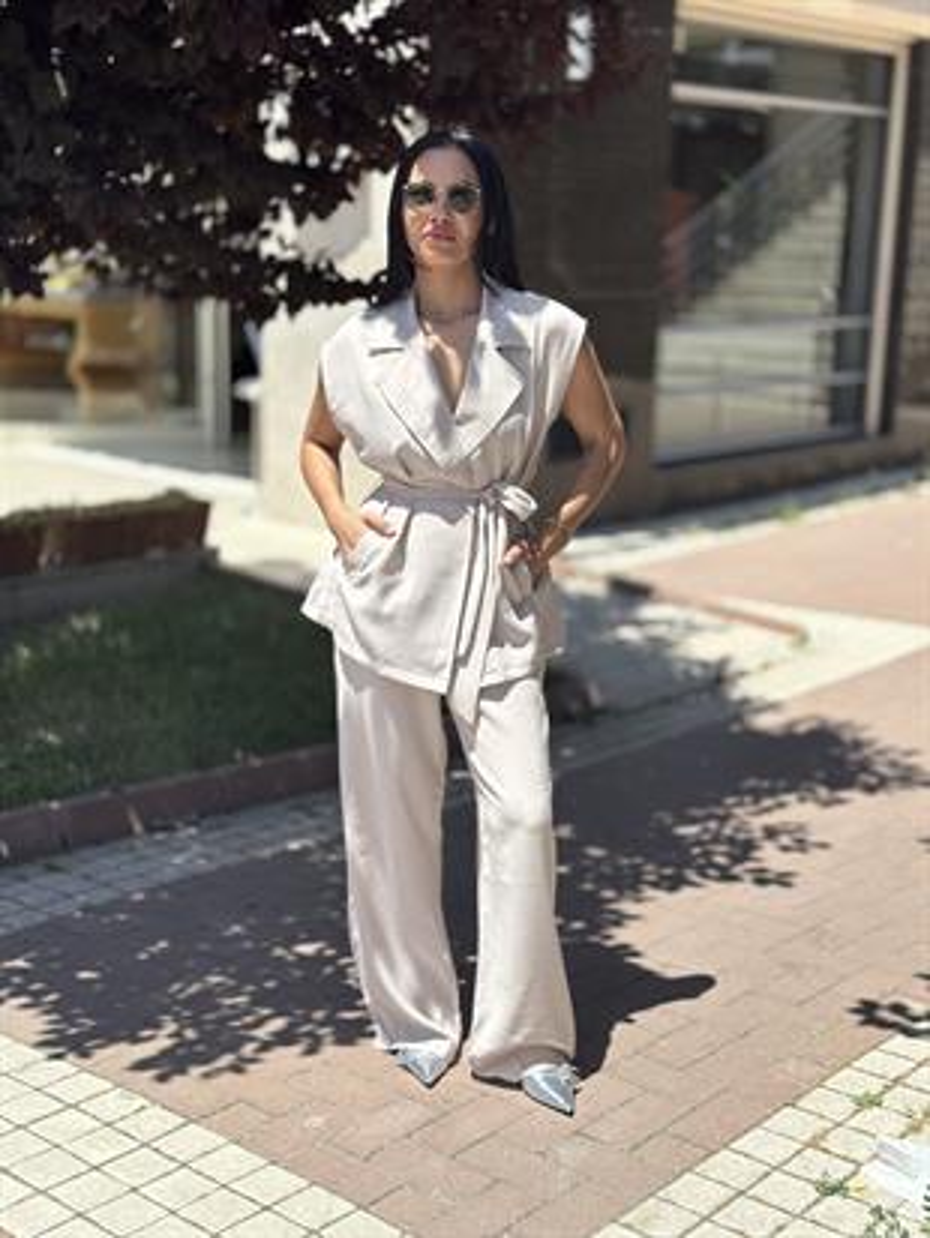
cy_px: 619
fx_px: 1719
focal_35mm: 48
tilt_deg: -14.1
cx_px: 465
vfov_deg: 39.6
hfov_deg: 30.3
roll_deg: -2.1
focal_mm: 6.86
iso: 100
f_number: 1.78
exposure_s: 1/7092
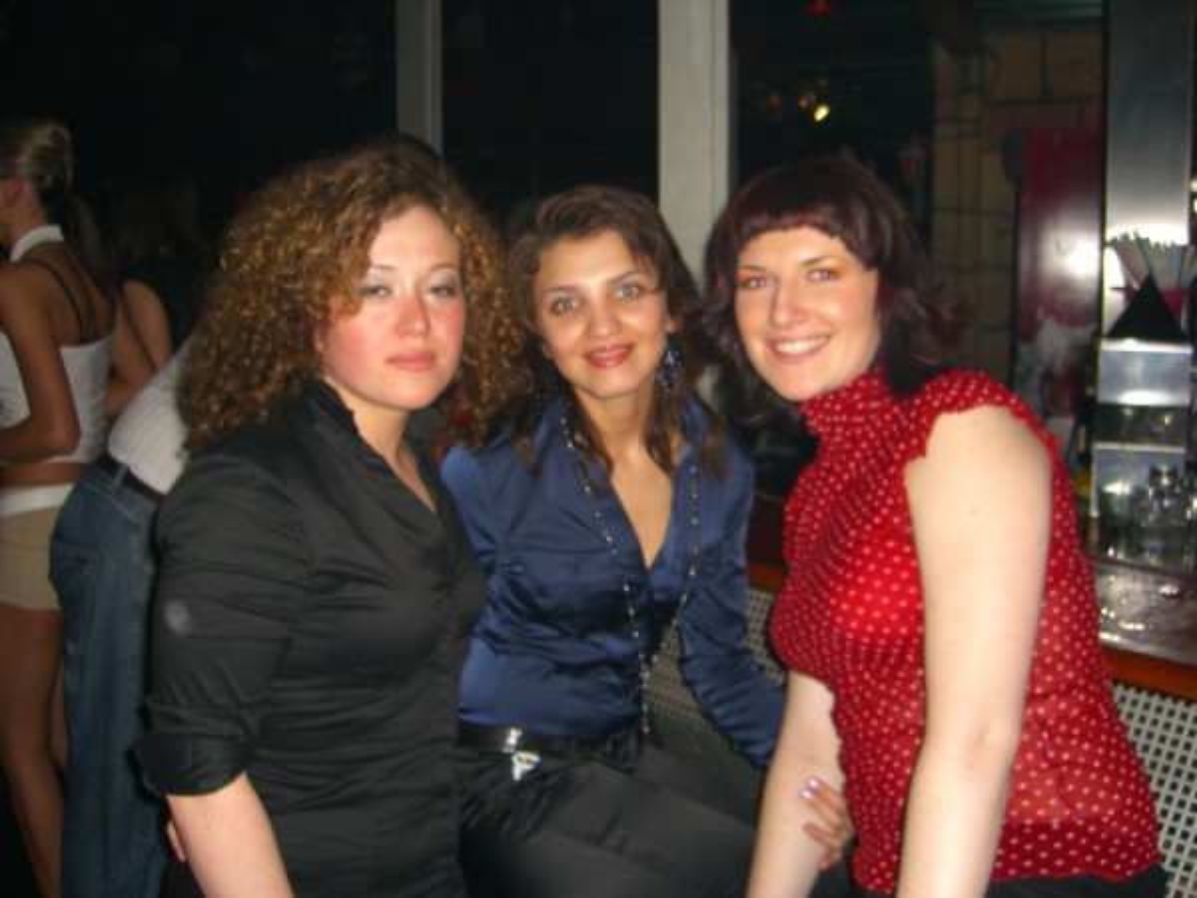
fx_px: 1314
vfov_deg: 37.7
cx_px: 598
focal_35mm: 38
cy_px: 449
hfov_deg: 49.0
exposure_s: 1/60
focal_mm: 7.9
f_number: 2.8
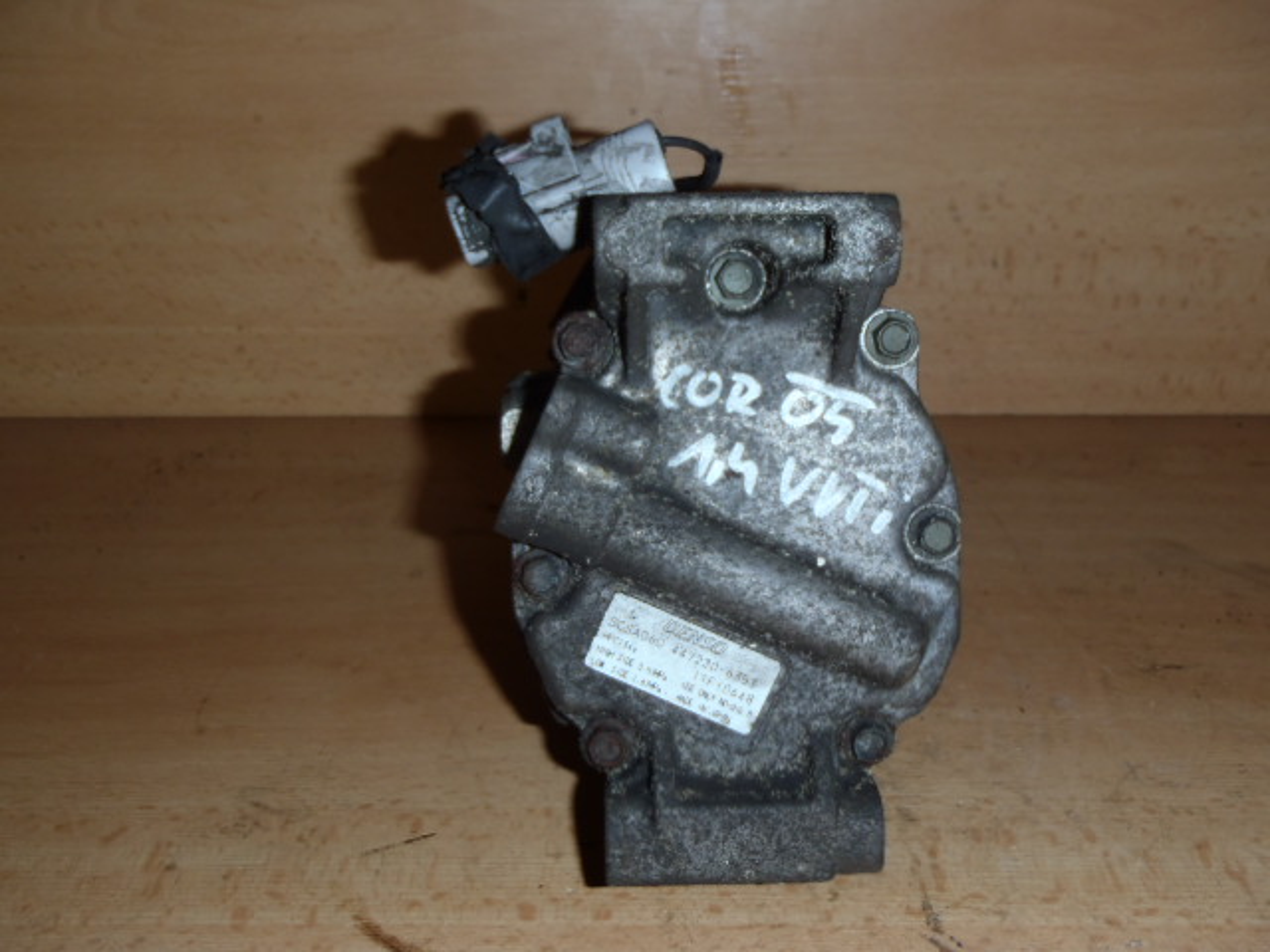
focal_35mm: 38
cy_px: 476
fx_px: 1394
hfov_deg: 49.0
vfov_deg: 37.7
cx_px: 635
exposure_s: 1/40
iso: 100
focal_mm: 6.83
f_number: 4.6
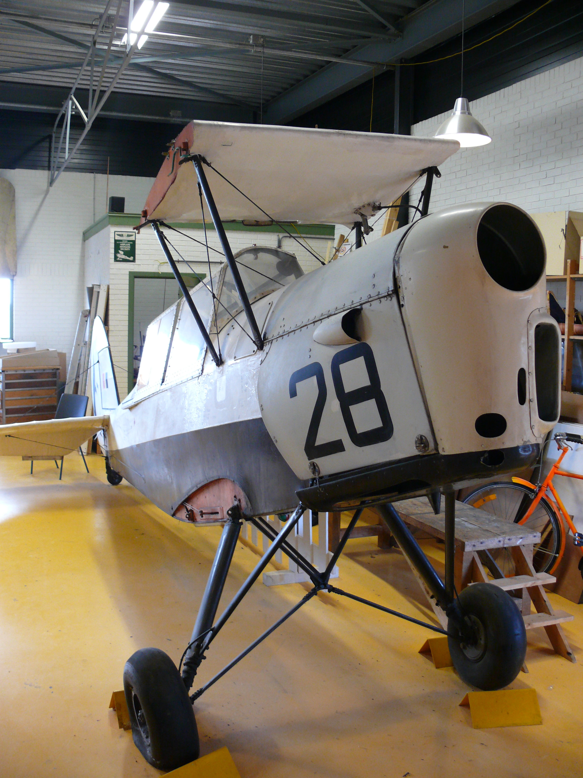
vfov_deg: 52.6
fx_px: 786
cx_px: 292
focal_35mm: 35
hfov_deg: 40.7
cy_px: 389
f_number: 2.8
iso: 200
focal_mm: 7.4
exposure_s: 1/20
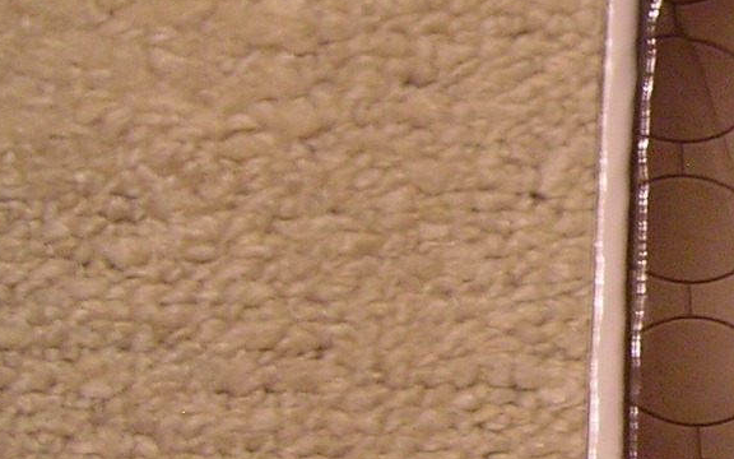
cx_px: 949
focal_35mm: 106
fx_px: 2120
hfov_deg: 18.3
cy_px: 250
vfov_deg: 12.3
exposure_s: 1/3.2
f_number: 2.8
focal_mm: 5.6
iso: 100
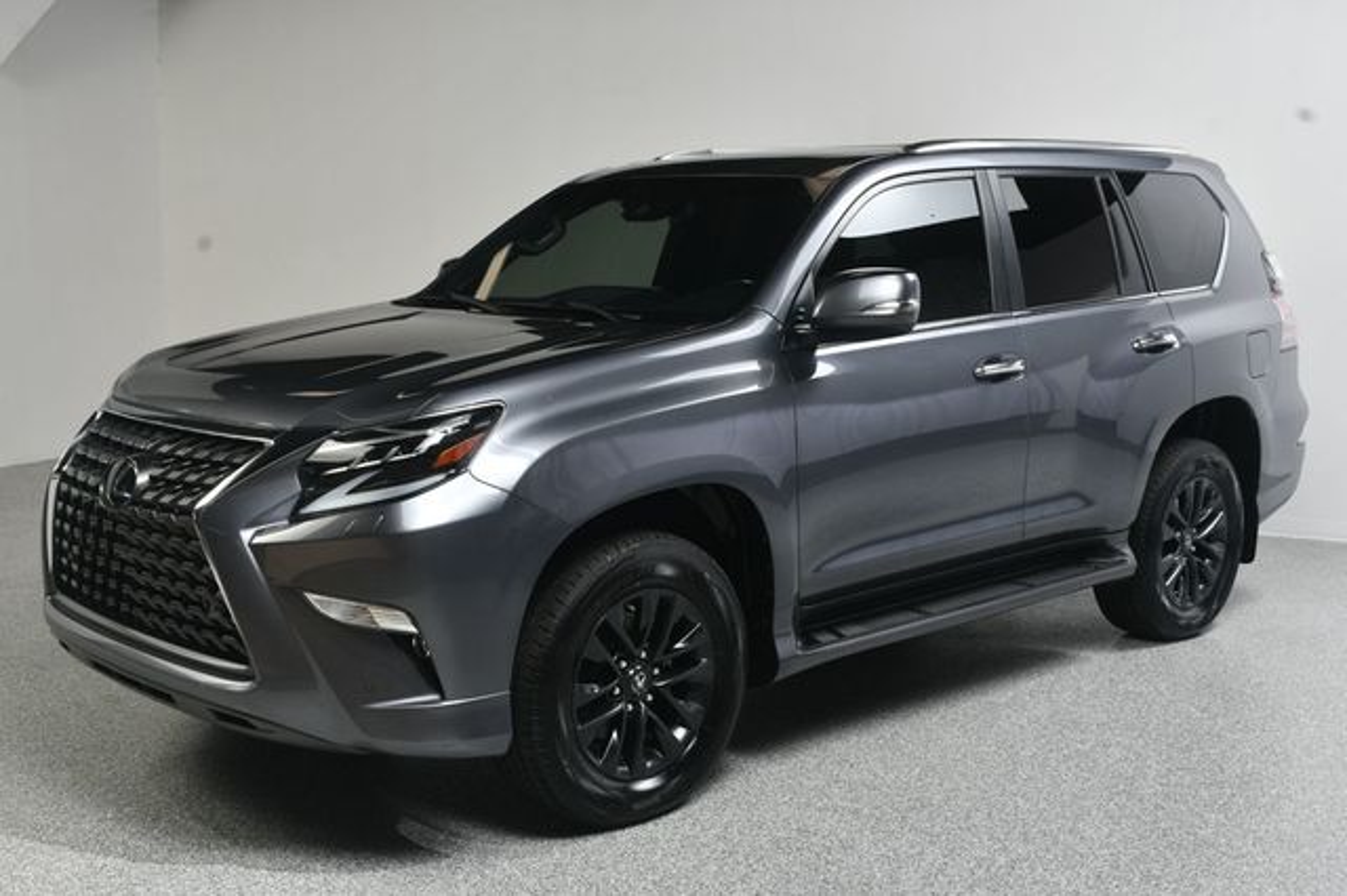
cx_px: 674
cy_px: 448
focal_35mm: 40
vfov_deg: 33.4
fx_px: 1496
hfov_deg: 48.5
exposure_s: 1/160
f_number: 11
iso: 100
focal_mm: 27
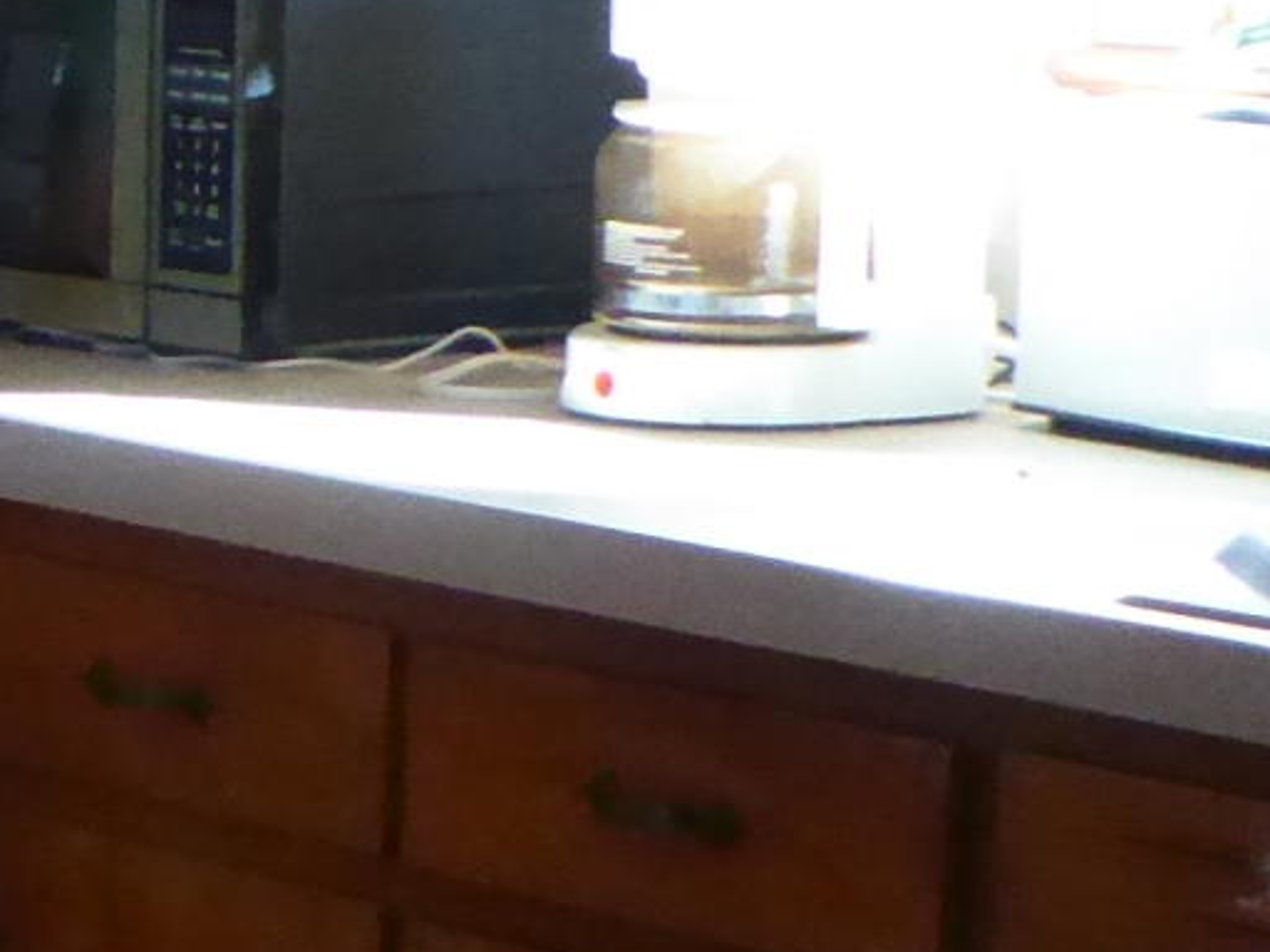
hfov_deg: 8.6
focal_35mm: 211
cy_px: 736
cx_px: -1736
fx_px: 7741
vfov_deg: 7.0
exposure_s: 1/60
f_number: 3.7
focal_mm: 6.3
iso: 800
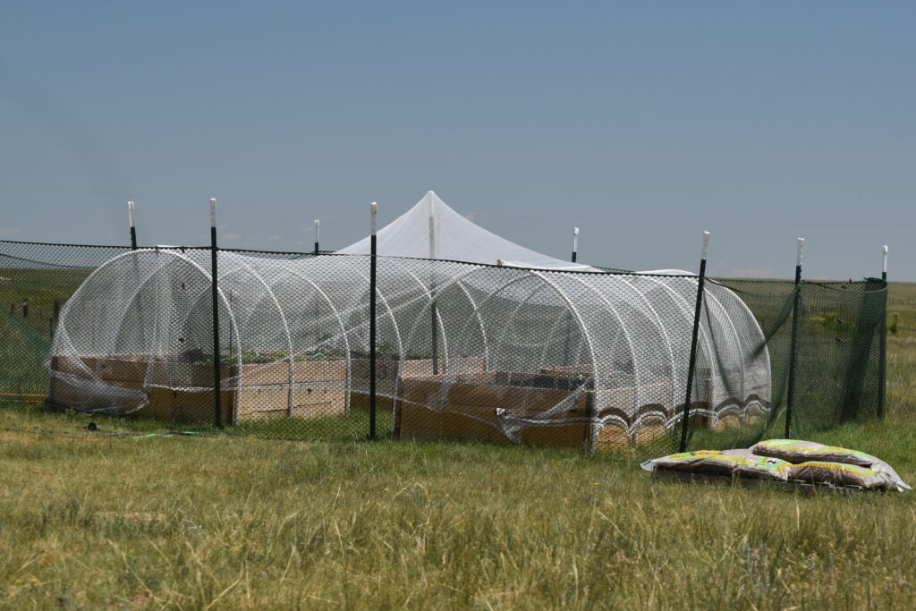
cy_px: 306
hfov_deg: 15.2
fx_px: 3435
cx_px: 458
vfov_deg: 10.2
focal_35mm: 135
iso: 200
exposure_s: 1/640
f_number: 6.3
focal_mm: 90
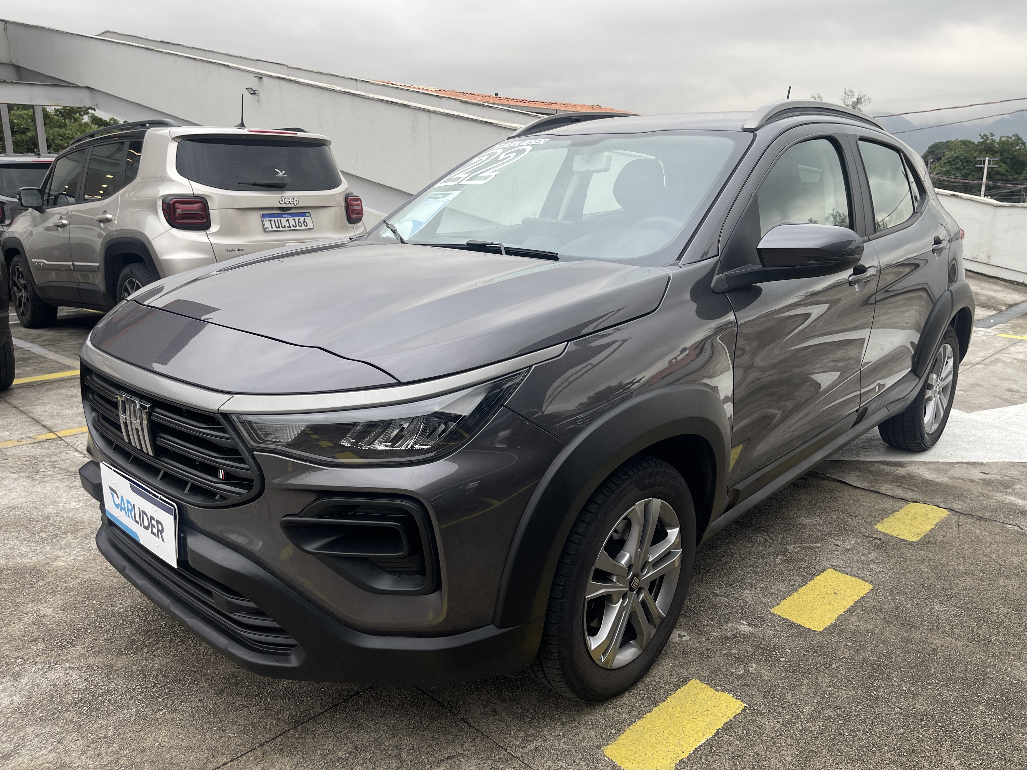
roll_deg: +0.3
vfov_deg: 54.9
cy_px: 385
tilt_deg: -14.4
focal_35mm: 25
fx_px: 742
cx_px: 514
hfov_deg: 69.4
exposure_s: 1/121
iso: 64
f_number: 1.6
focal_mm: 5.1
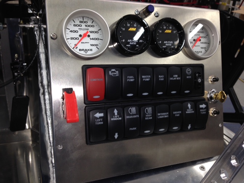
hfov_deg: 55.4
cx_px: 122
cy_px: 92
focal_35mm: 33
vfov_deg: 42.9
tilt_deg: -23.2
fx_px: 233
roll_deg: -5.5
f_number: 2.4
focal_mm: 4.12
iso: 50
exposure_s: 1/51
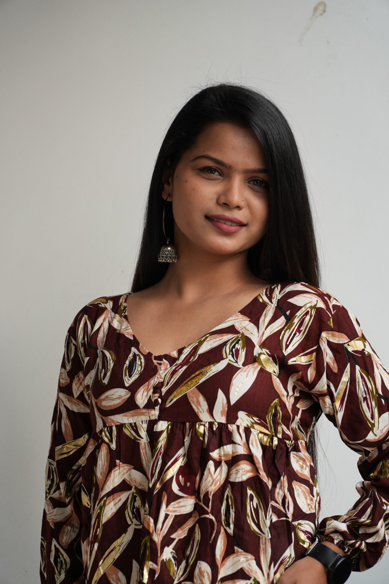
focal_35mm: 136
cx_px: 194
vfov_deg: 15.0
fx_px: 2212
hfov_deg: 10.1
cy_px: 292
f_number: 4
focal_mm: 91
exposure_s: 1/1000
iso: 400
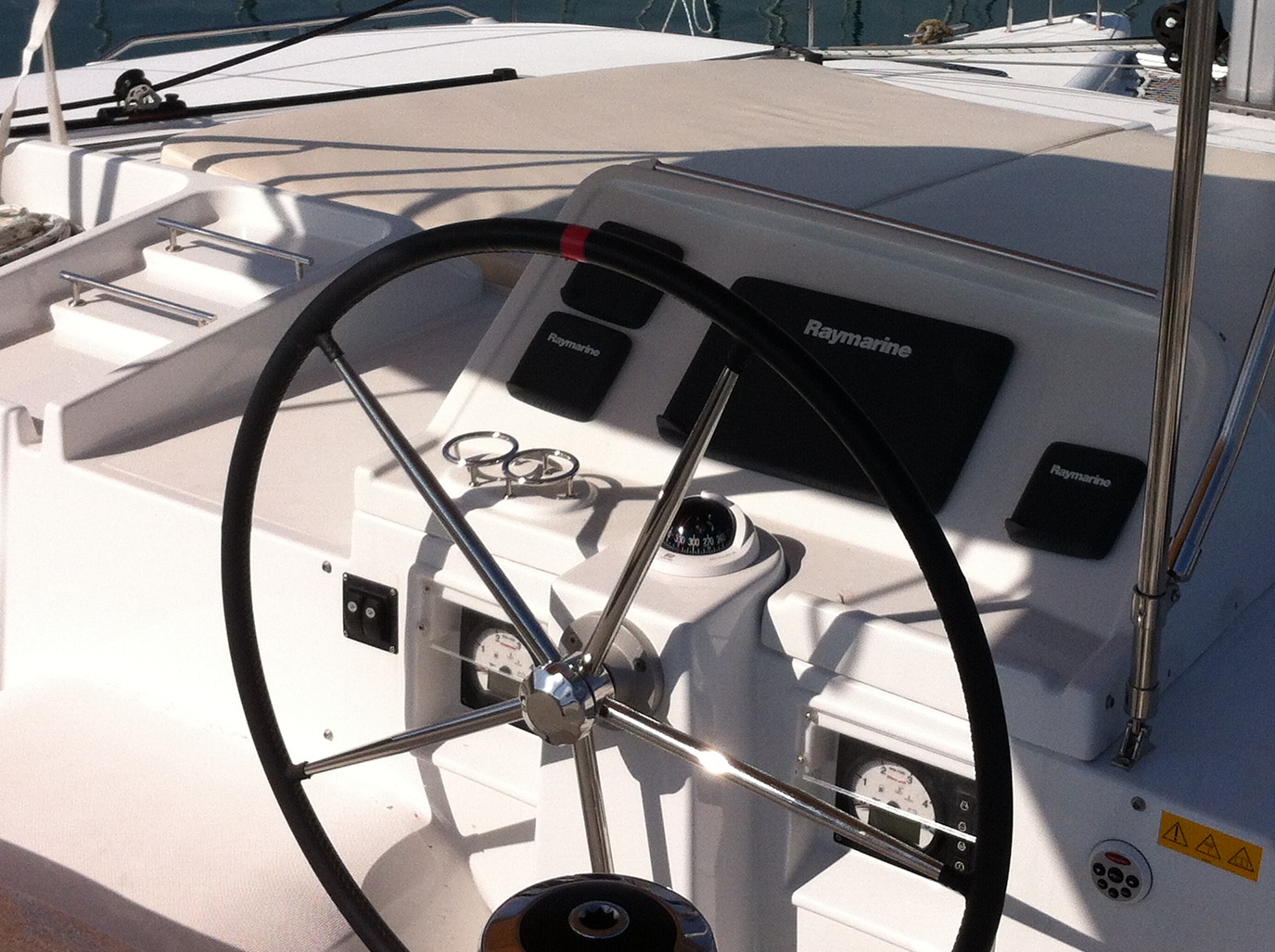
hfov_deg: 29.4
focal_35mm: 66
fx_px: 2427
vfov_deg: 22.1
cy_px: 301
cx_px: 712
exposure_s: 1/4309
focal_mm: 3.85
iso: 80
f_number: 2.8
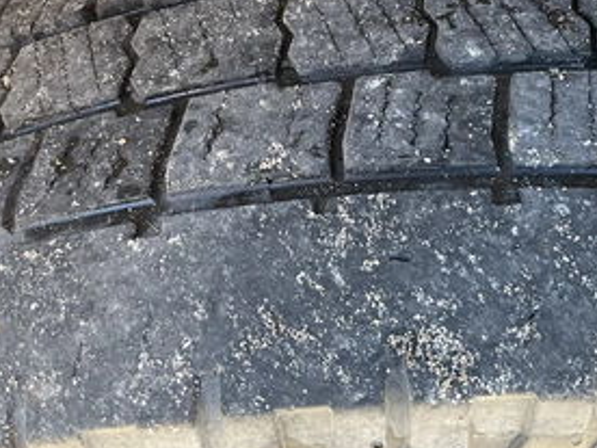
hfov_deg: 44.8
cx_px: 311
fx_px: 724
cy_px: 139
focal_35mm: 42
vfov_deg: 33.9
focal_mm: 3
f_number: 1.8
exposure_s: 1/87
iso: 64
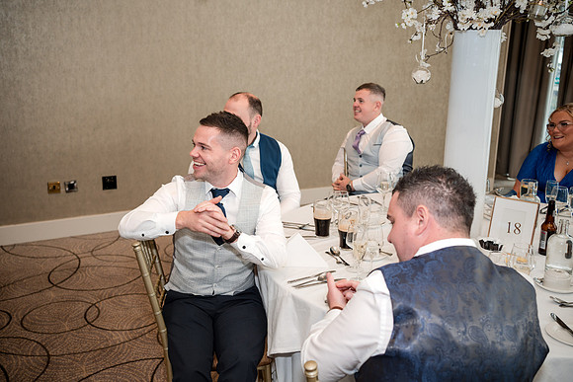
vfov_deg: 37.9
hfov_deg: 54.4
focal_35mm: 35
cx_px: 286
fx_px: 557
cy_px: 191
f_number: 3.5
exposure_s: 1/200
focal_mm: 35
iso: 800
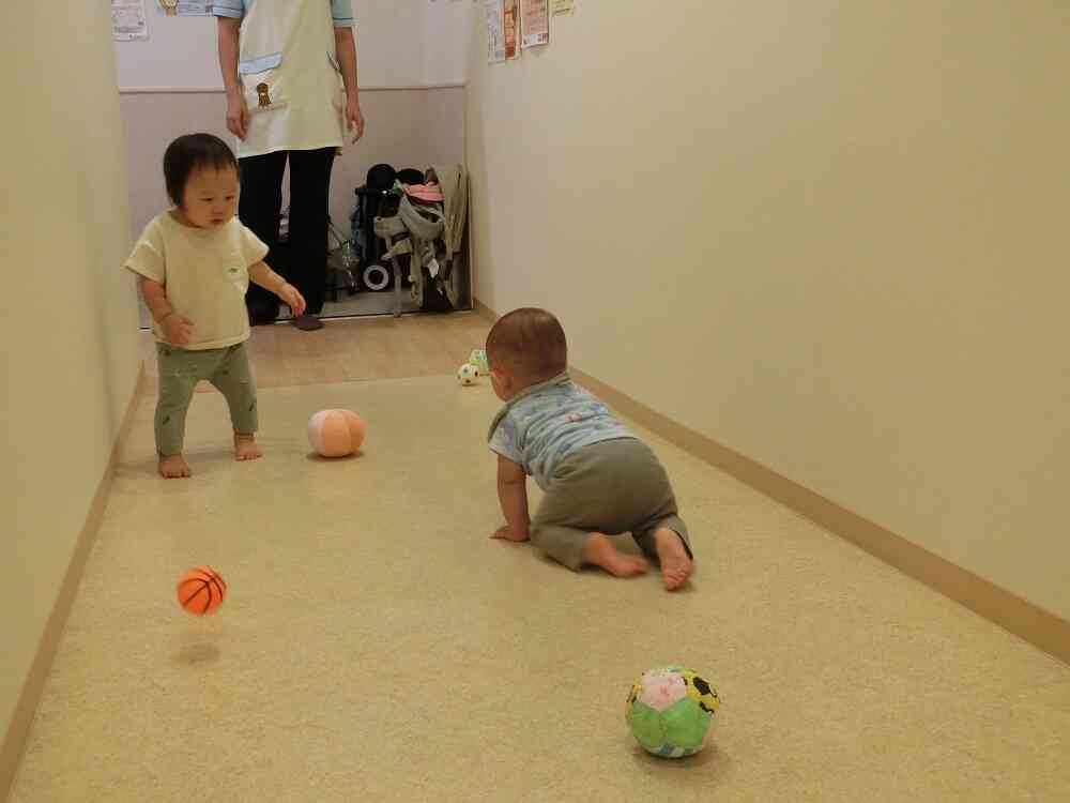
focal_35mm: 39
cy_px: 402
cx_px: 535
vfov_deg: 36.8
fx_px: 1206
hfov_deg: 47.9
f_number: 4.1
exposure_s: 1/60
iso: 400
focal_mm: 6.9
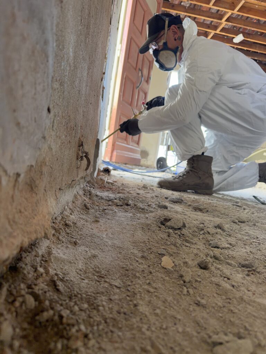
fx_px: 246
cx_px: 133
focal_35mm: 24
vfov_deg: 71.6
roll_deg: -8.8
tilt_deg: -4.0
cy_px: 177
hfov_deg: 56.8
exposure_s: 1/65
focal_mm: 6.76
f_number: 1.78
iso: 200
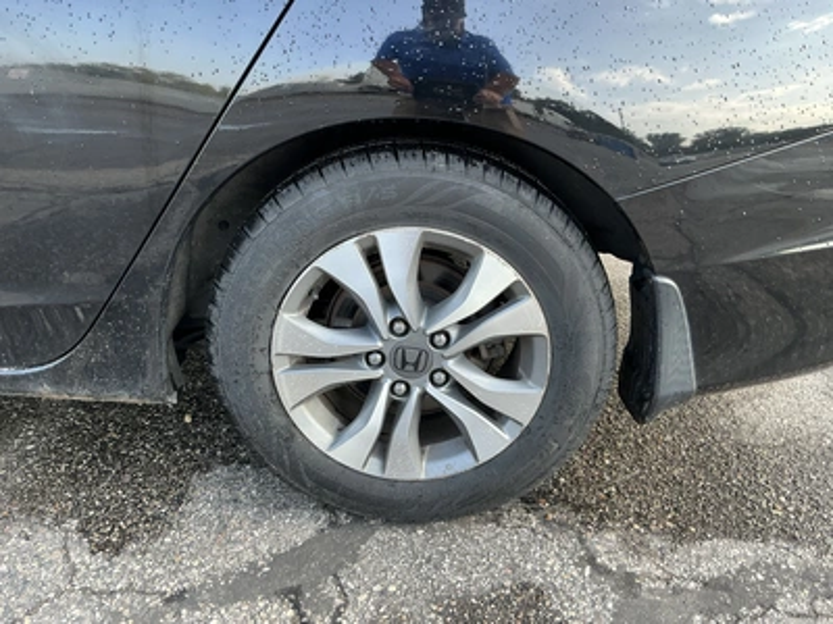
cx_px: 416
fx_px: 674
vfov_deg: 49.7
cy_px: 312
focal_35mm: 28
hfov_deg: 63.4
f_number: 1.8
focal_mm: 3
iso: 32
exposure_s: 1/122
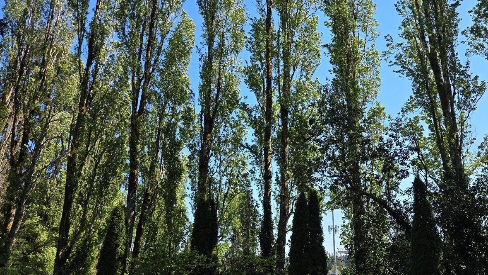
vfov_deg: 34.2
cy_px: 84
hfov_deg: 57.4
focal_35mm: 34
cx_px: 300
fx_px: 440
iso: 25
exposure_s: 1/952
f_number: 1.8
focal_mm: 5.4
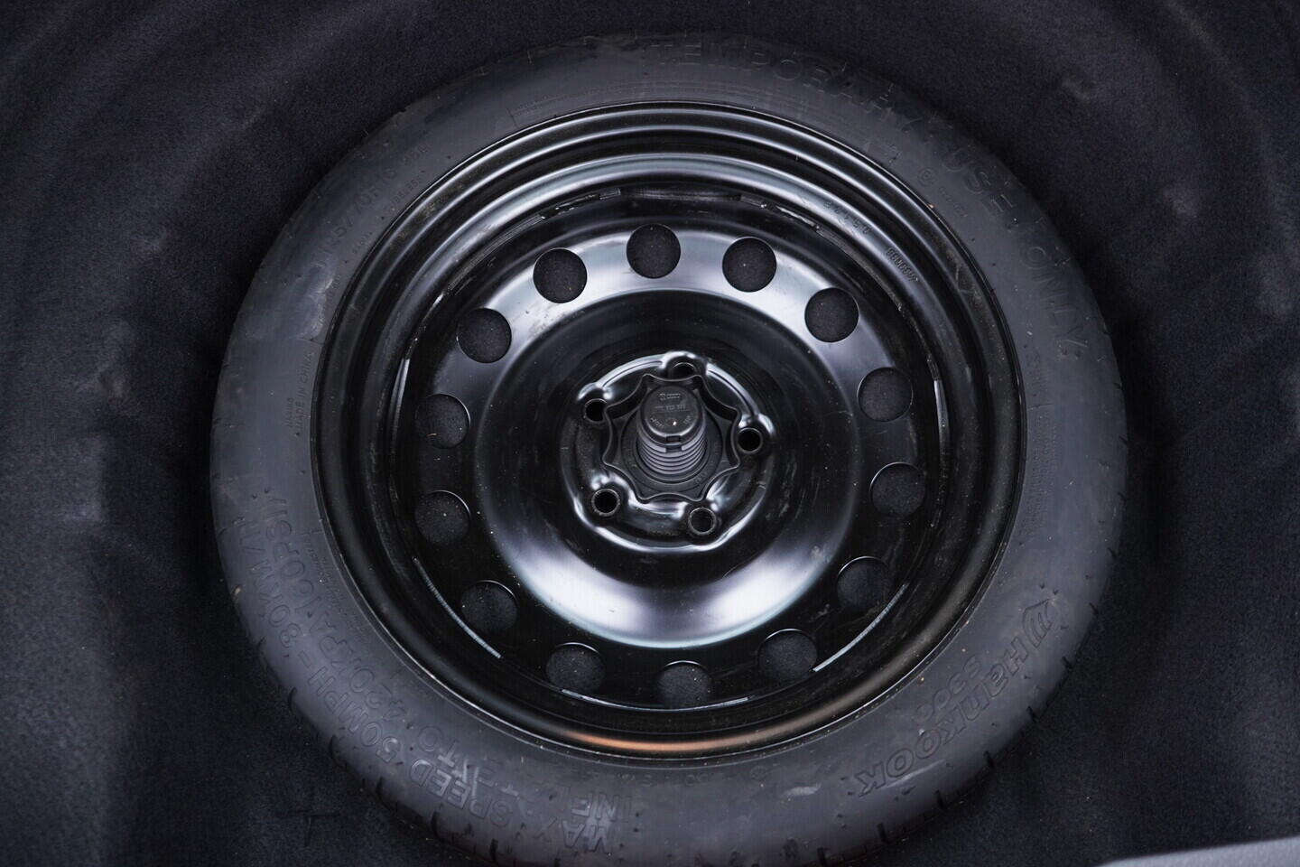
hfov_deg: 53.1
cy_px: 434
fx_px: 1300
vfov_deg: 36.9
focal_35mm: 36
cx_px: 650
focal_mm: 24
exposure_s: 1/40
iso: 500
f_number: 2.8
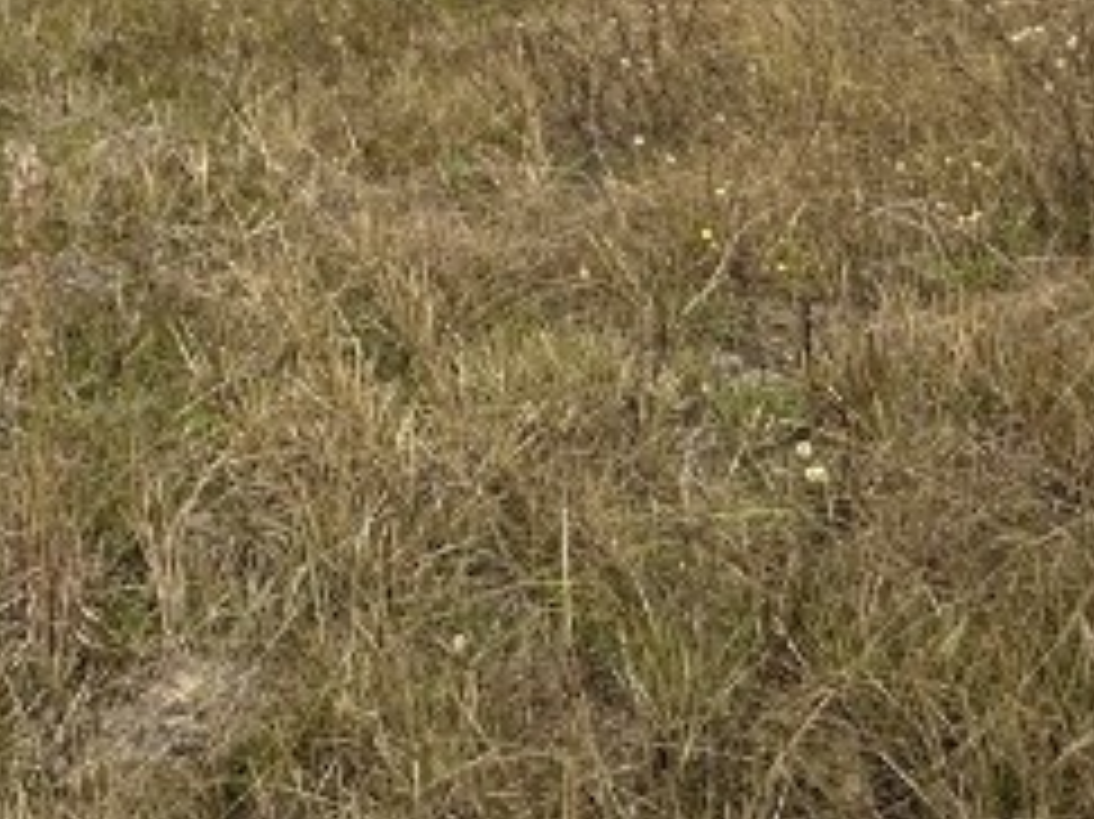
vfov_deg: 19.5
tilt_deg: +7.4
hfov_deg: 32.1
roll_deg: +0.3
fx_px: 1864
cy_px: -594
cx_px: 279
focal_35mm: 59
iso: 50
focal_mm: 2.22
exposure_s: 1/2132
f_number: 2.2
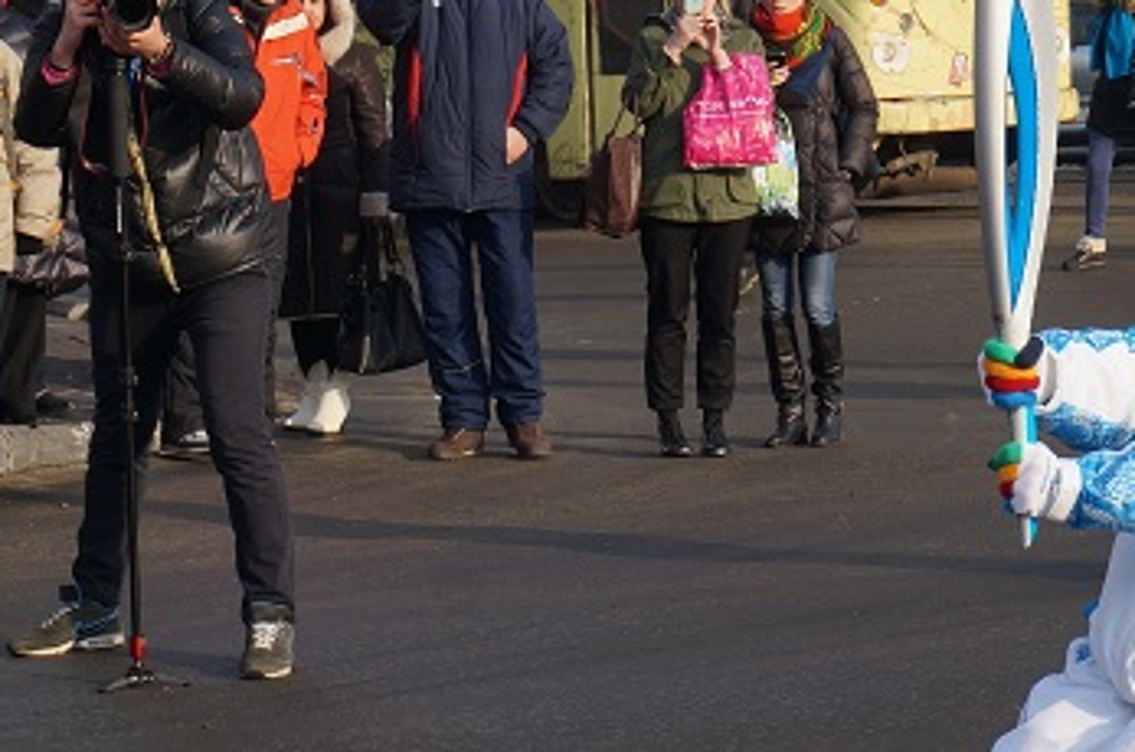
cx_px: 958
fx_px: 5444
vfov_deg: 7.9
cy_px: 168
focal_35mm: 173
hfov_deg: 11.8
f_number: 8
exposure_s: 1/160
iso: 100
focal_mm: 50
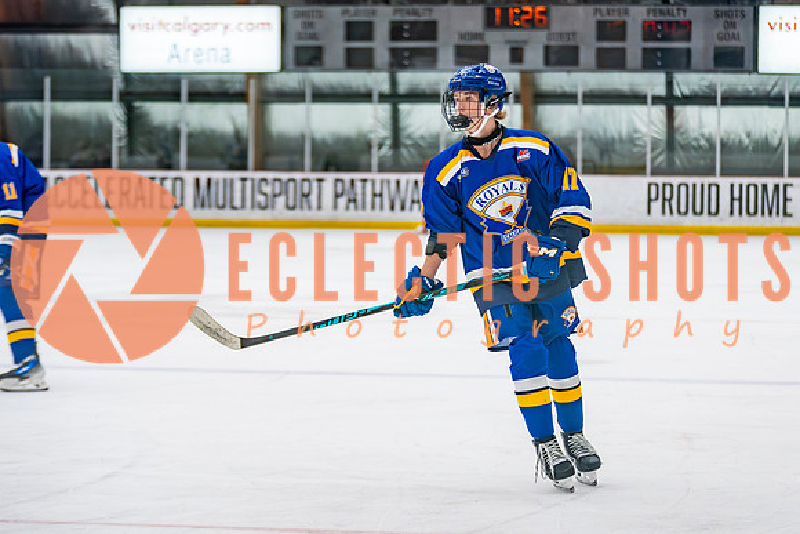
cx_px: 494
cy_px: 196
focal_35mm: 148
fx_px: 3297
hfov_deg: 13.8
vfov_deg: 9.3
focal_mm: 100
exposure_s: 1/640
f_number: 2.8
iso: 2500
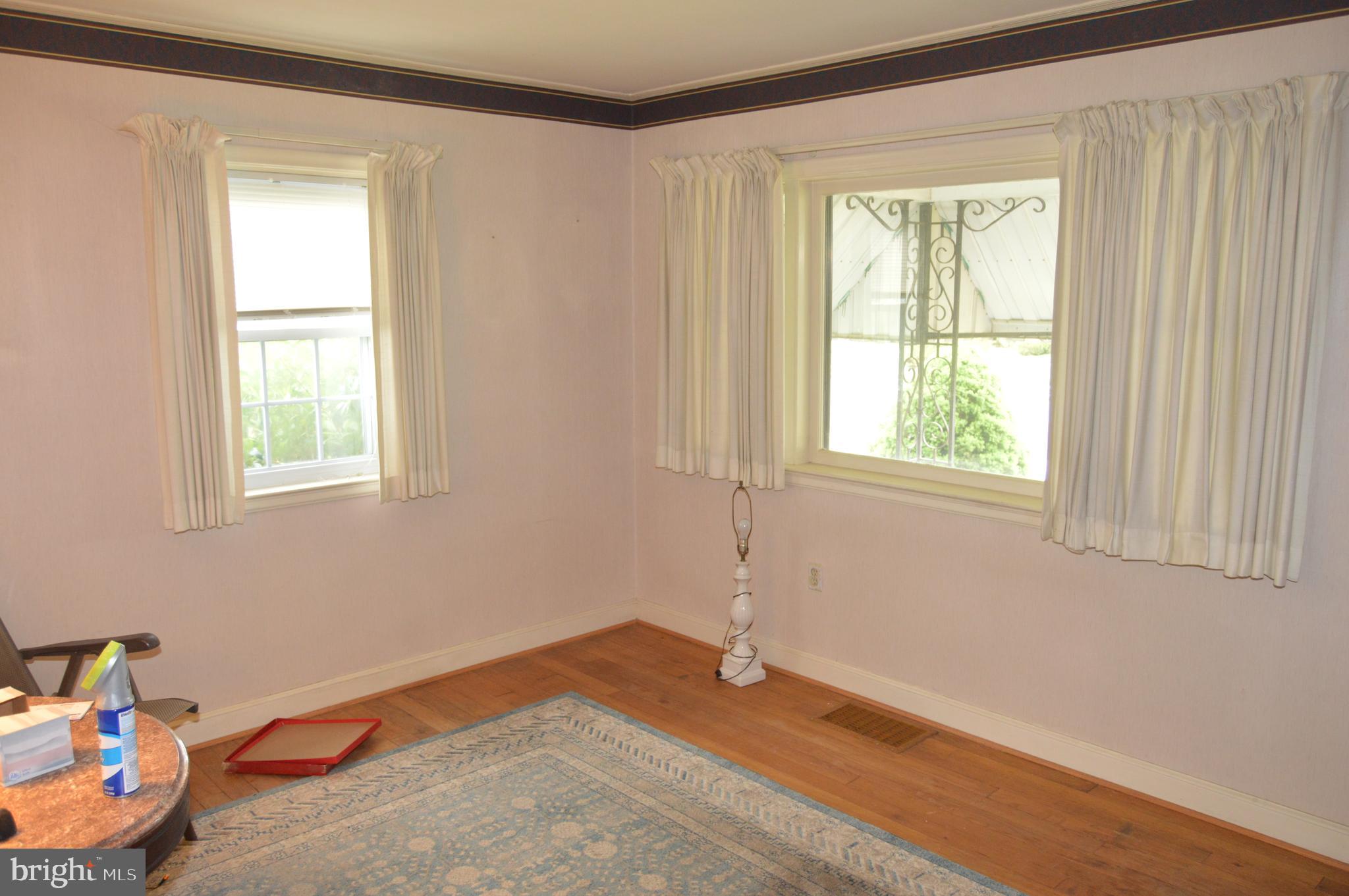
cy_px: 448
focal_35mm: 27
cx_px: 674
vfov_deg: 47.8
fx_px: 1011
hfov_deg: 67.4
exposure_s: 1/60
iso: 900
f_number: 3.5
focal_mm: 18
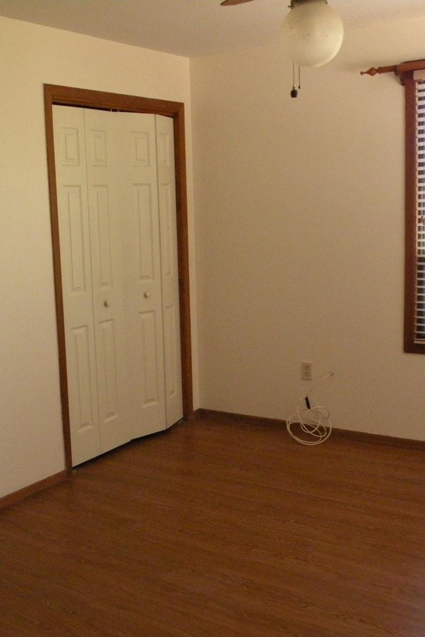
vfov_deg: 50.7
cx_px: 127
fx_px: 673
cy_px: 322
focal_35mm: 38
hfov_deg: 34.6
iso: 400
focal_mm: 4.7
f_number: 2.8
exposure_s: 1/24.5
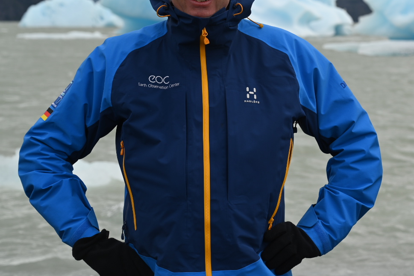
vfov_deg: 11.7
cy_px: 74
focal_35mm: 117
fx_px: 1345
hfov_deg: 17.3
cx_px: 339
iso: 100
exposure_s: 1/640
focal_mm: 70
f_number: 6.3
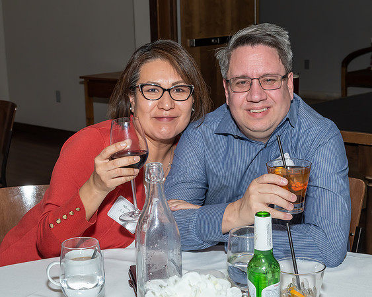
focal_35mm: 68
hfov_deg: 27.7
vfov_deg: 22.3
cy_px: 151
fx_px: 754
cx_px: 157
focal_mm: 34
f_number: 7.1
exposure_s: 1/250
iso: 400
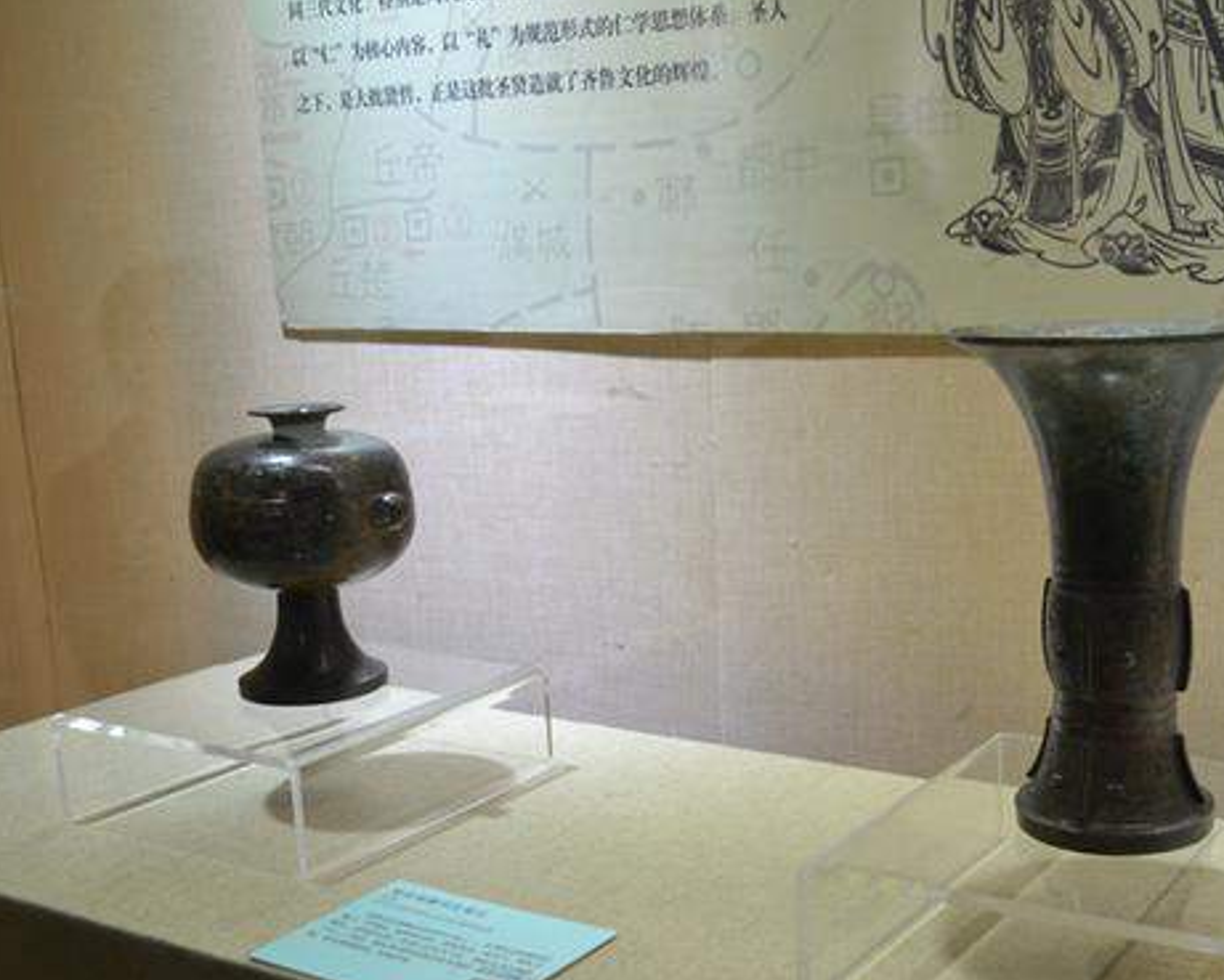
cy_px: 552
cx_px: 828
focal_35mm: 43
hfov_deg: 42.2
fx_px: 1558
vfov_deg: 34.9
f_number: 4
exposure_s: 1/30
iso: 400
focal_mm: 22
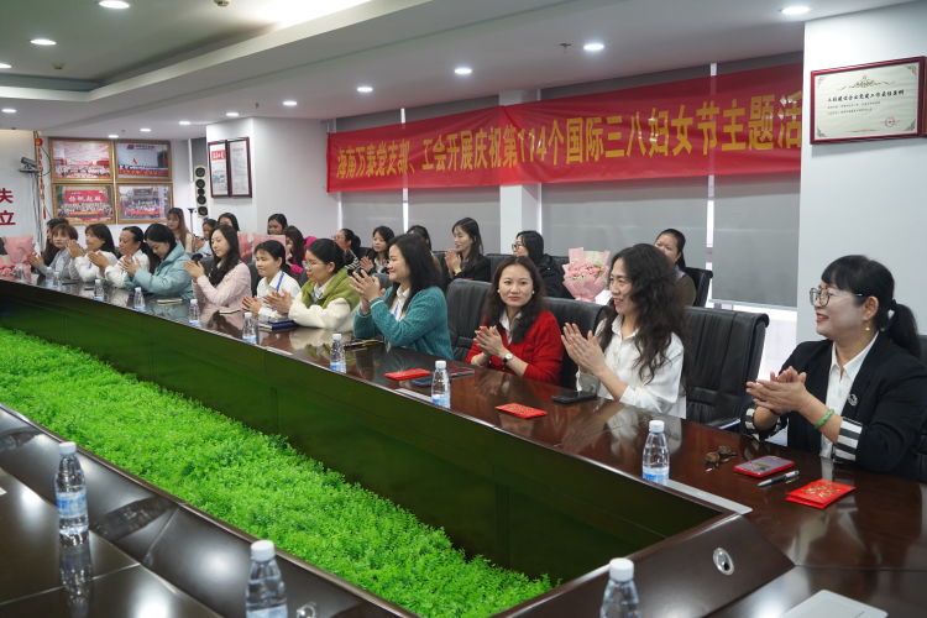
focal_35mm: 32
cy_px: 309
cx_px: 464
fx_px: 824
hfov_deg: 58.7
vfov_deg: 41.1
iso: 2500
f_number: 4
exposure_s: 1/160
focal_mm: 32
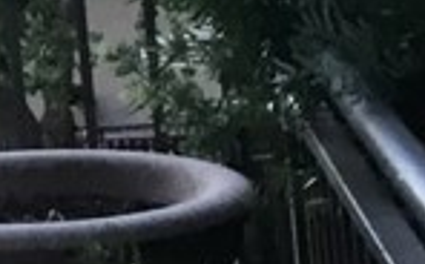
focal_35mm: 228
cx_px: -996
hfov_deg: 7.6
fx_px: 2637
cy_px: -141
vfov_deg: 5.7
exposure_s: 1/30
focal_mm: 3.3
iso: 32
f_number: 2.4
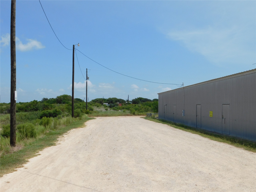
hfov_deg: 51.4
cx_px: 128
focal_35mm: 36
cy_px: 96
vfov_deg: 39.7
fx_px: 266
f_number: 7
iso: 125
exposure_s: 1/640
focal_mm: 6.3
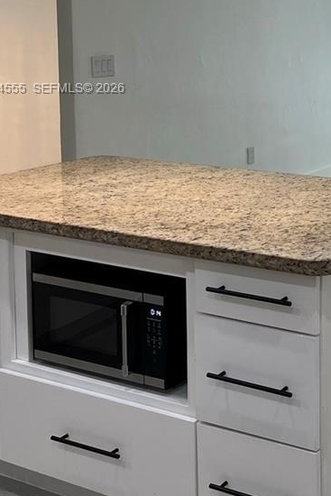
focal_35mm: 59
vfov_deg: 32.8
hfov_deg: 21.8
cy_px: 89
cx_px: 363
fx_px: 813
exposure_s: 1/120
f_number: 1.6
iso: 80
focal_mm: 5.1
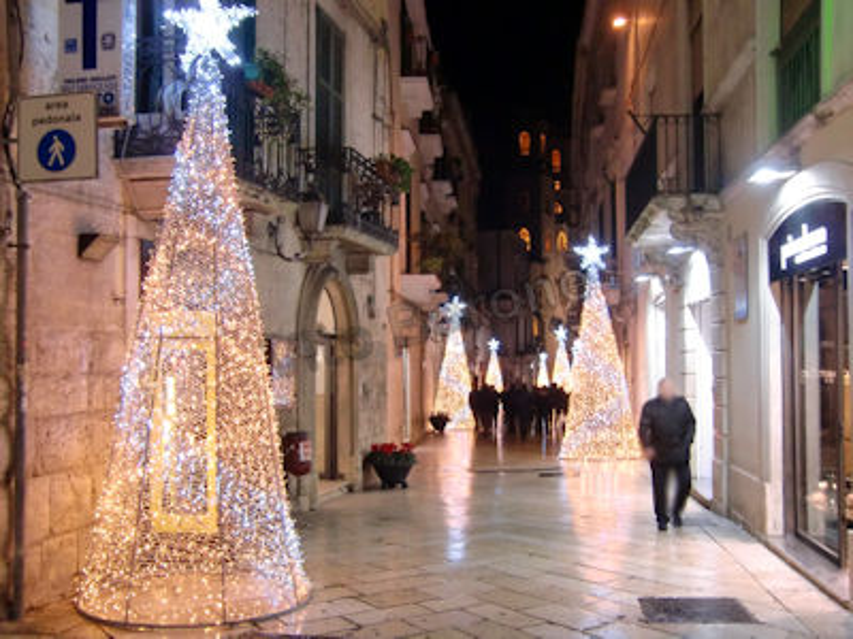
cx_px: 426
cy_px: 320
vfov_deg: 41.8
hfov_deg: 54.0
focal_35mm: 34
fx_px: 838
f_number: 3.6
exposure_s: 1/25
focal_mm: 6.1
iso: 400
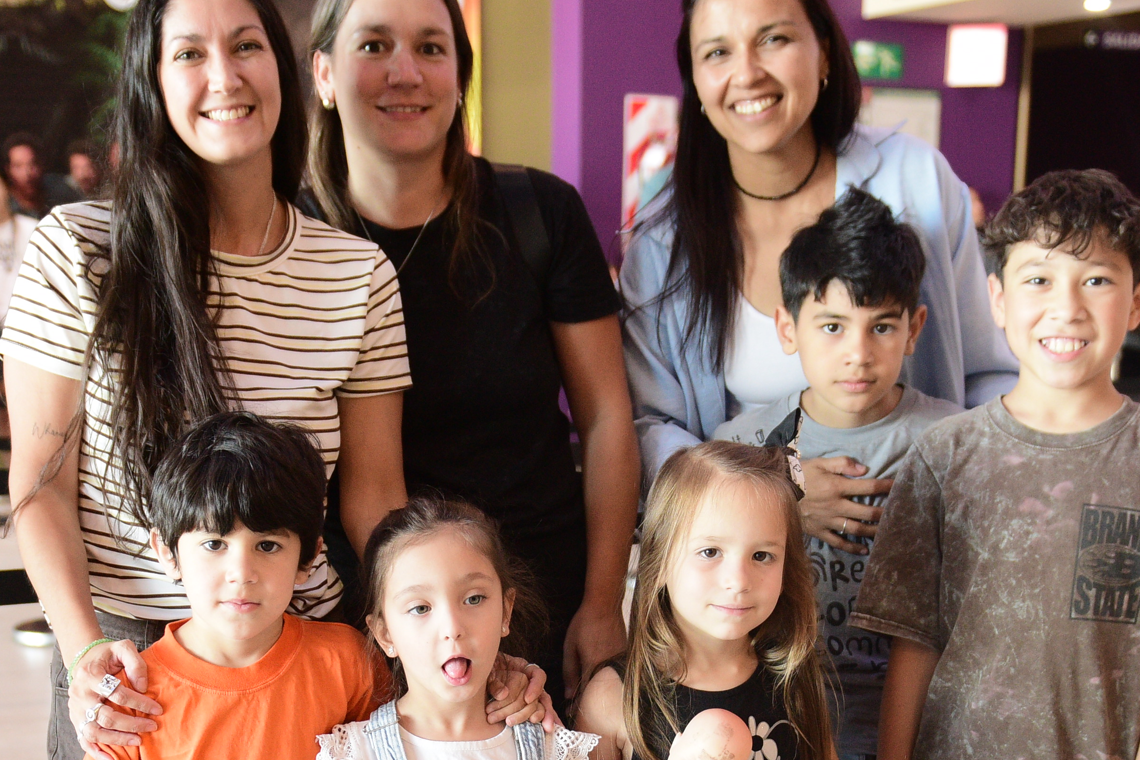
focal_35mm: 55
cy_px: 733
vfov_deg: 23.7
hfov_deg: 36.2
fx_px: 1742
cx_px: 504
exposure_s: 1/125
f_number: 2.8
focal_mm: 24
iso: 1600
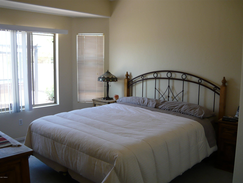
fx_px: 232
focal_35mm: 33
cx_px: 122
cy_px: 92
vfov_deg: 42.9
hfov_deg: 55.4
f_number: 2.8
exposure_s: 1/40
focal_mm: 5.5
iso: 100
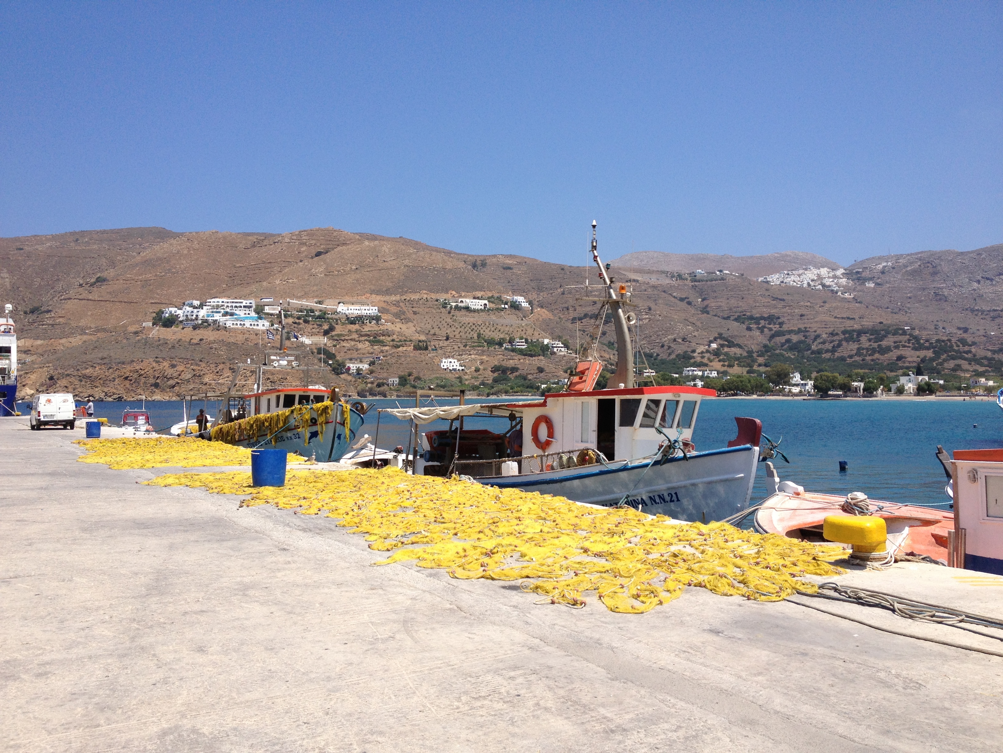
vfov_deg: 40.7
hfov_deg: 52.6
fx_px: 1014
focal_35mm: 35
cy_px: 376
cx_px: 502
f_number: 2.4
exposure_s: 1/2513
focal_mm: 4.28
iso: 50
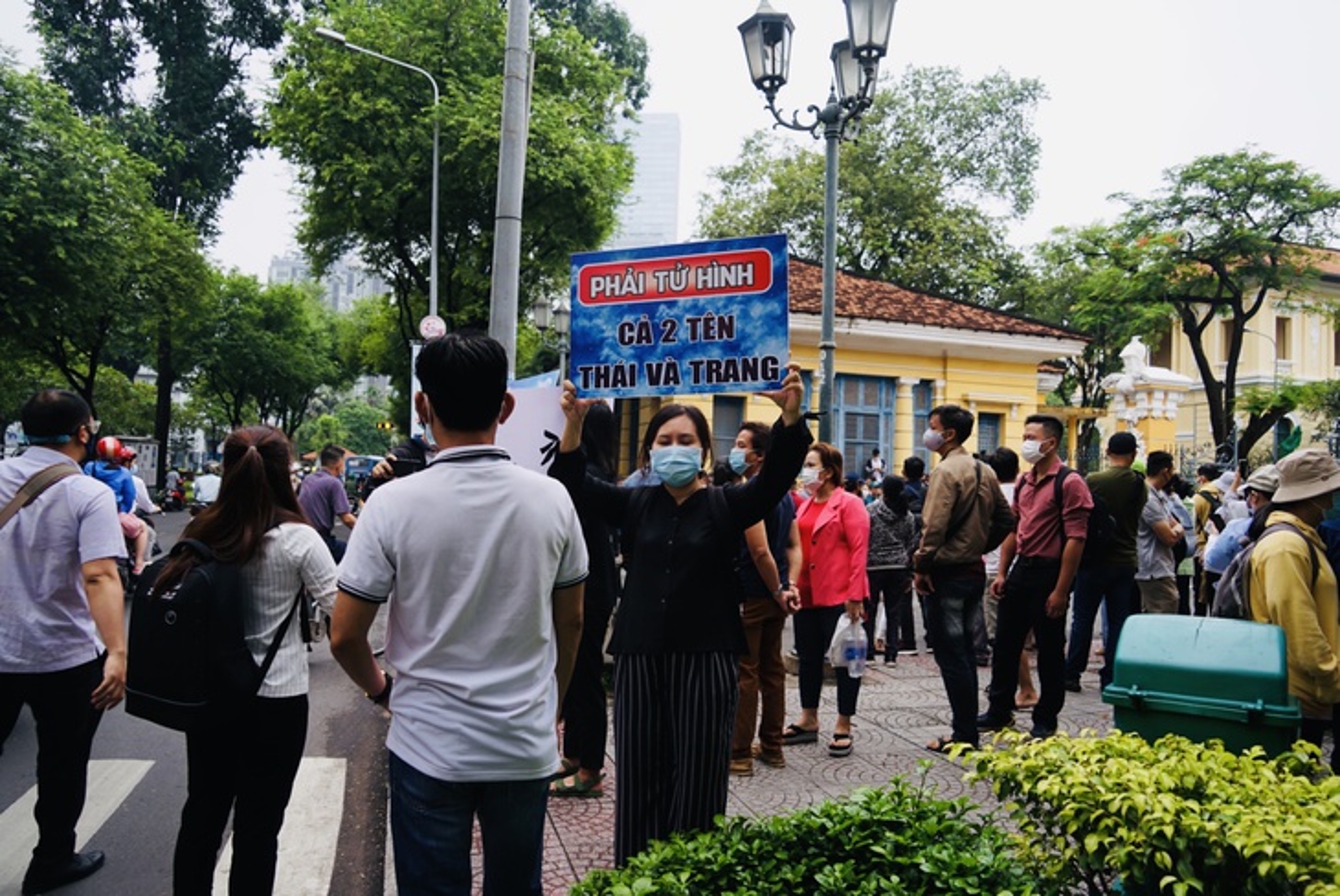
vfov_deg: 53.2
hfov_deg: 73.7
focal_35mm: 24
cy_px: 448
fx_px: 894
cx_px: 670
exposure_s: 1/100
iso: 100
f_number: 4
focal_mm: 24
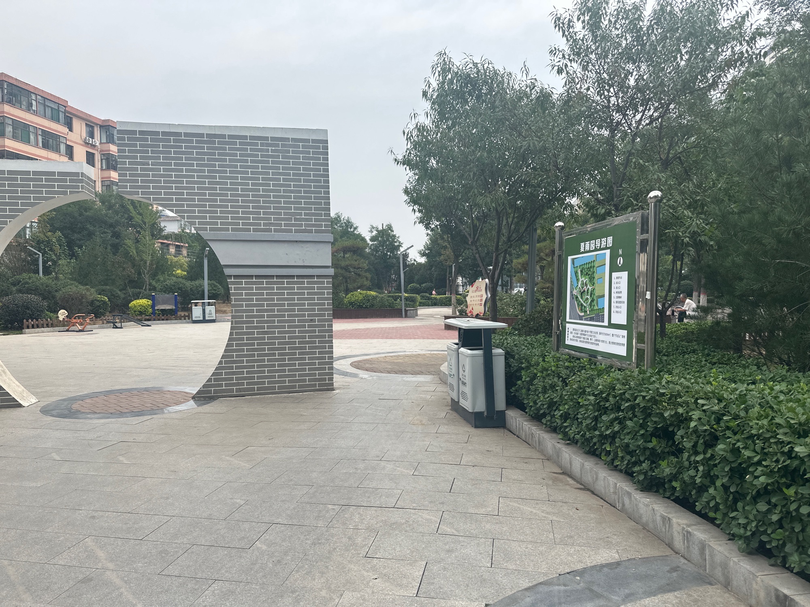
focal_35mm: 24
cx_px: 405
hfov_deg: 71.6
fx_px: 562
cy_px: 304
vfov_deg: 56.8
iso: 80
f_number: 1.78
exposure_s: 1/2353
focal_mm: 6.86
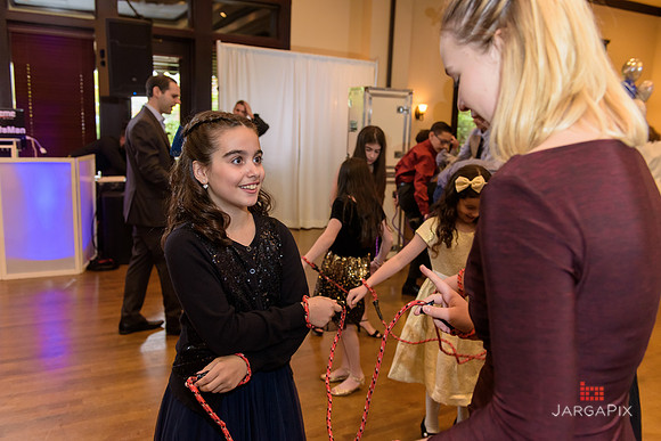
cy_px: 220
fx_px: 533
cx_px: 330
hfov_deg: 63.6
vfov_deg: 45.0
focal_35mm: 29
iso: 1250
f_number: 3.2
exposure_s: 1/125
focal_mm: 29
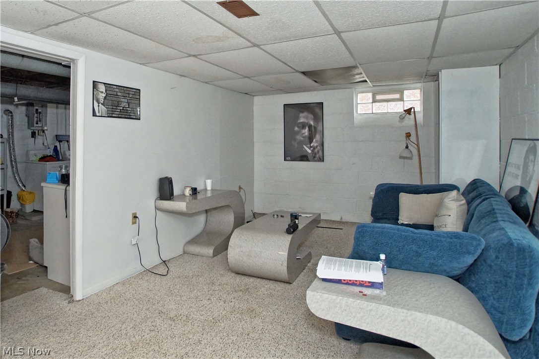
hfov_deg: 95.0
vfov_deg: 72.0
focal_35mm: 16
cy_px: 180
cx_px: 270
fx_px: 247
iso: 800
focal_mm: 11
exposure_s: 1/160
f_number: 4.5
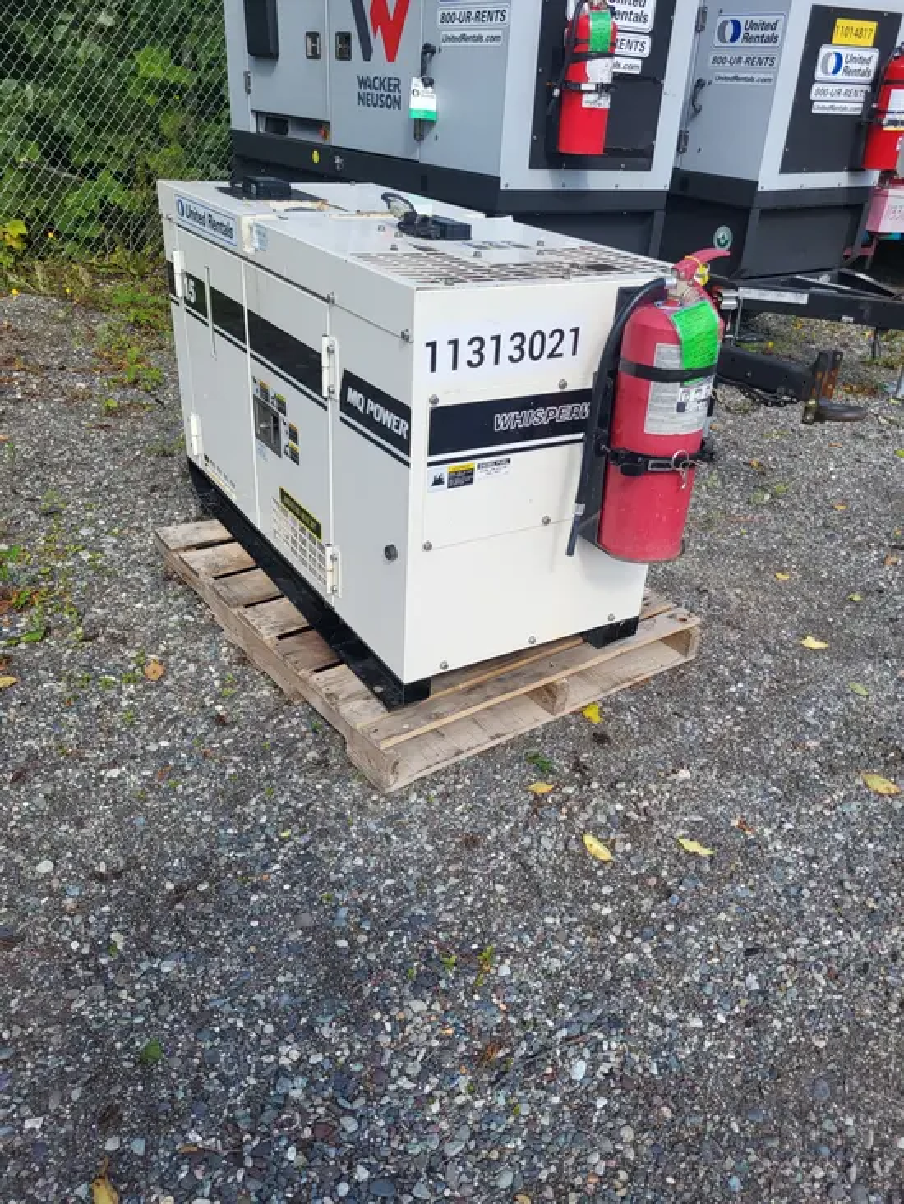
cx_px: 452
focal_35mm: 26
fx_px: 905
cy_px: 602
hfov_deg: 53.1
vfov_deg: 67.3
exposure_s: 1/1205
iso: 40
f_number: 1.8
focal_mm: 5.4
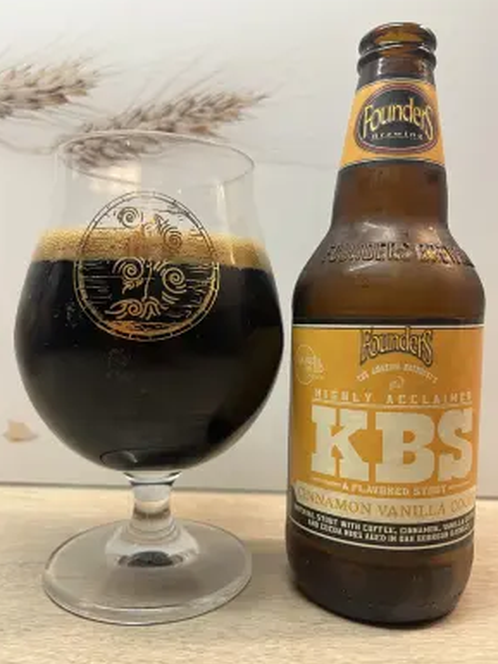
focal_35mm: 27
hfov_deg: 51.4
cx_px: 248
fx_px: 518
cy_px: 333
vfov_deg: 65.3
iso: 100
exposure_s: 1/50
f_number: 1.6
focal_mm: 5.1
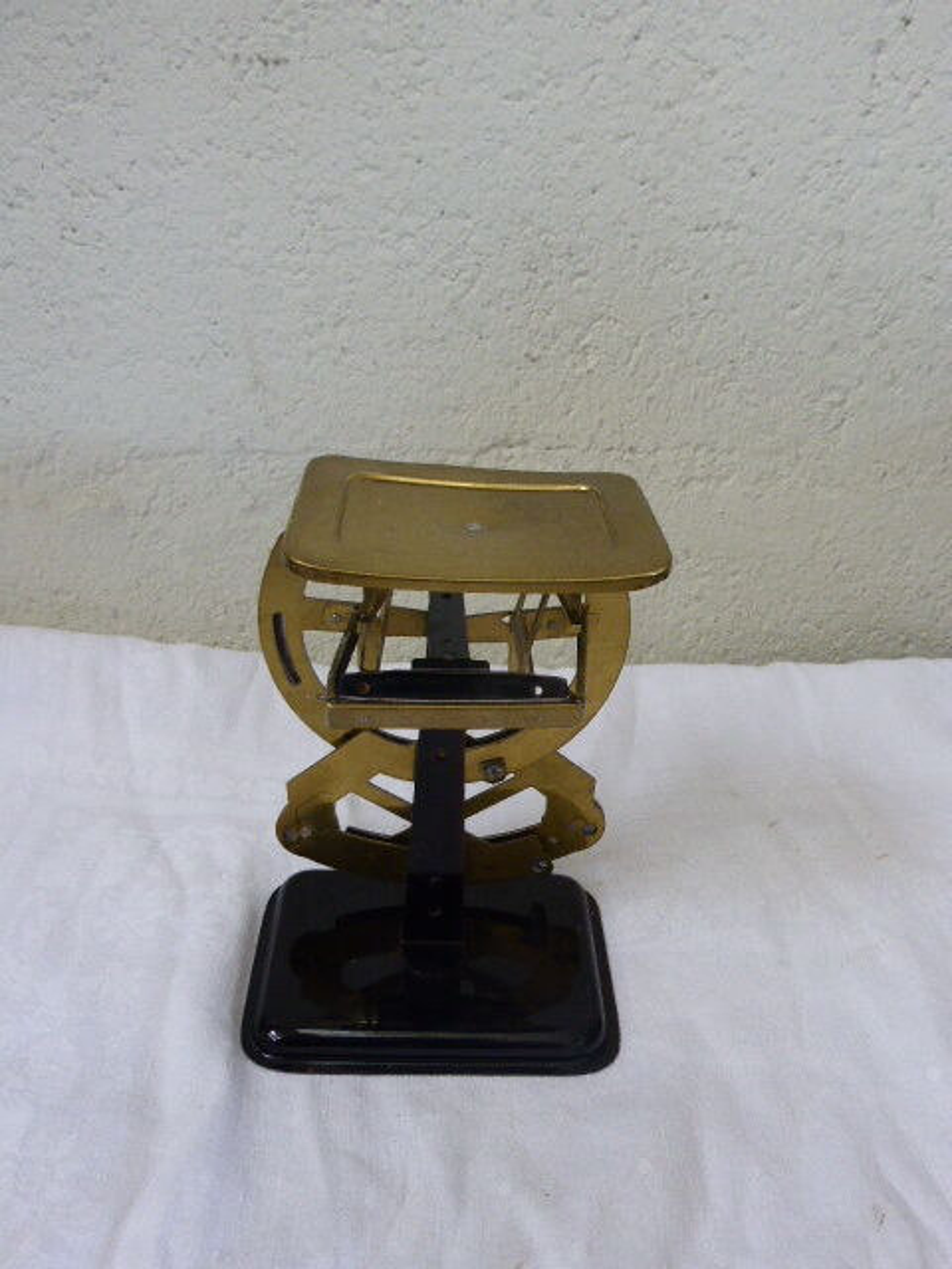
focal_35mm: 31
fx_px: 1137
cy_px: 634
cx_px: 476
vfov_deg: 58.4
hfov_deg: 45.4
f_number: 3.6
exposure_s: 1/60
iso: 400
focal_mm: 5.4
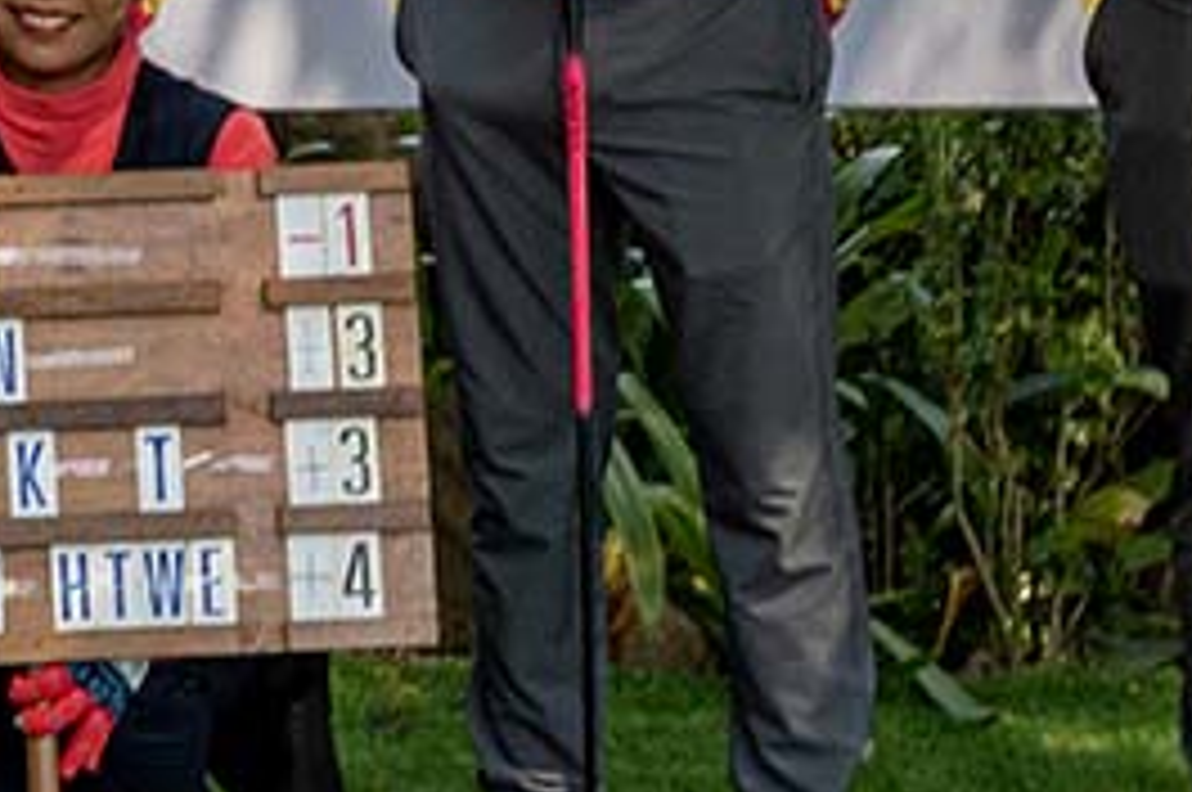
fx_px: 3836
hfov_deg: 17.4
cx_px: 112
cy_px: -205
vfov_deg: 11.5
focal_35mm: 116
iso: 560
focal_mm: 32
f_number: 8
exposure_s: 1/320
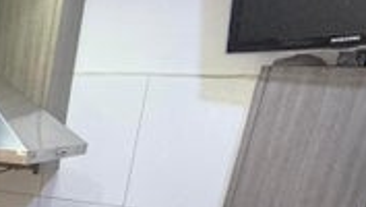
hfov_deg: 24.4
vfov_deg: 17.6
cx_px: -209
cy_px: 290
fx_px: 612
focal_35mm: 63
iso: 320
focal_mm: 1.65
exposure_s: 1/33.3
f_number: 2.2
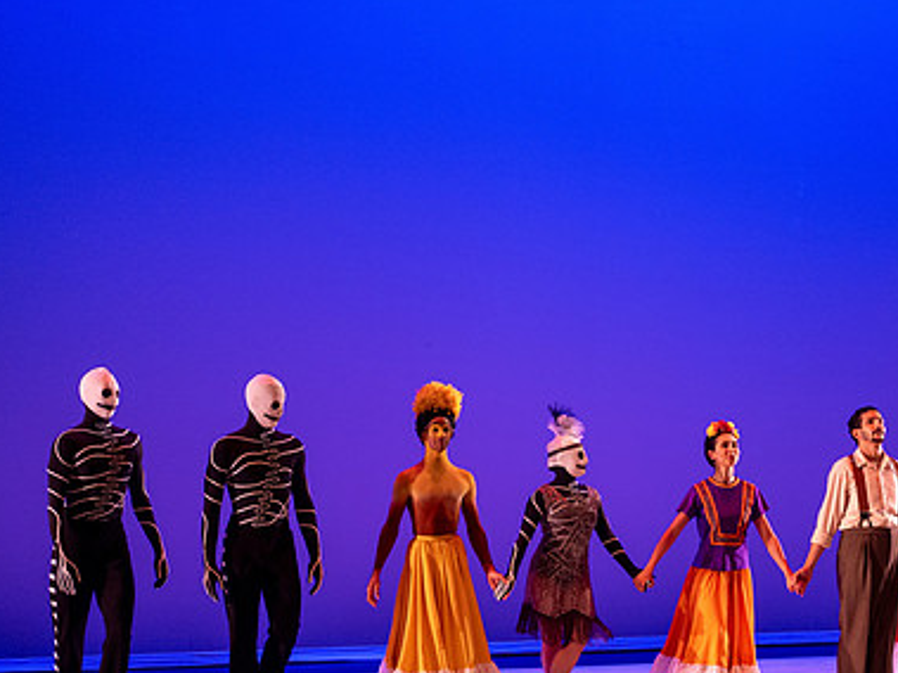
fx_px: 2101
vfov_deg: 18.2
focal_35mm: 81
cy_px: 354
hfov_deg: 24.0
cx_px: 597
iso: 1250
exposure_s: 1/250
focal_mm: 55
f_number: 1.8
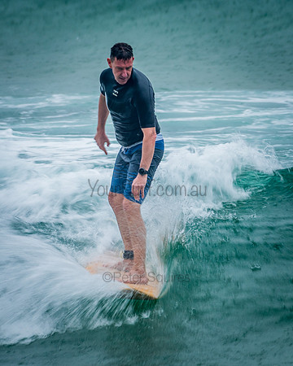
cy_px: 158
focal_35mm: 1160
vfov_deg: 1.7
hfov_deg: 1.3
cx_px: 126
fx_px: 12575
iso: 64
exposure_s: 1/25
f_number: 8
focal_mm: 500
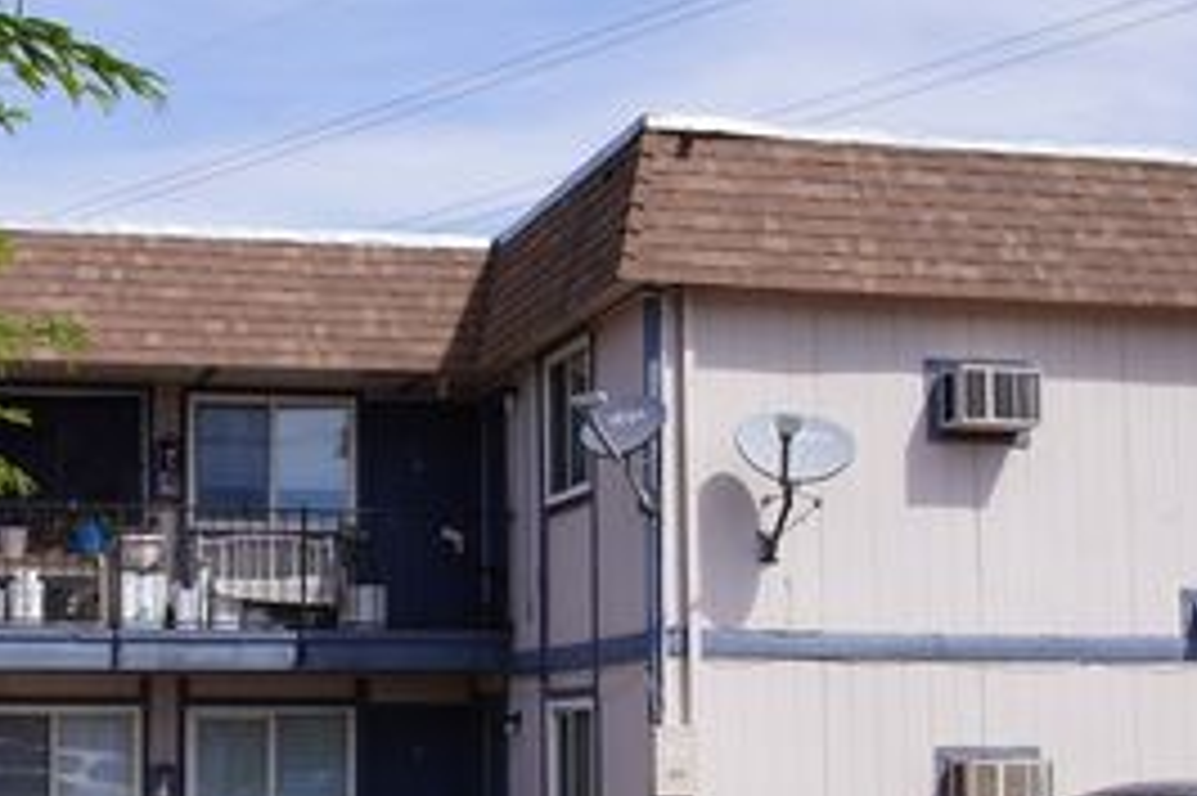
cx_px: 328
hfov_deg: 30.6
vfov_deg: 20.8
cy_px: 524
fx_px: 2158
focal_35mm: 65
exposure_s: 1/640
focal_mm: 23
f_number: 5
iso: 100
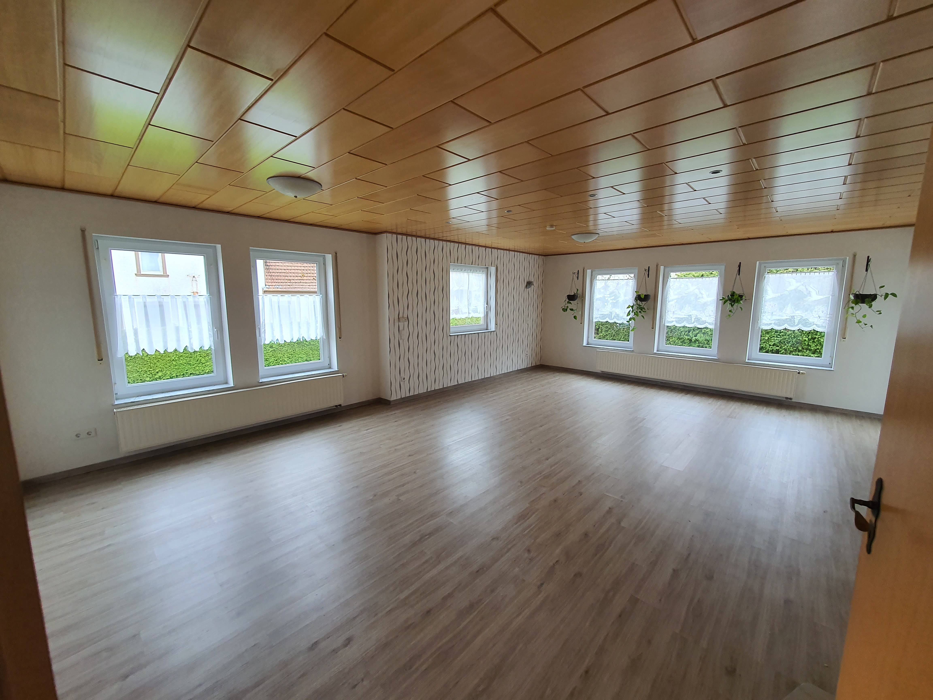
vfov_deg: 89.9
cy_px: 350
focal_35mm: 13
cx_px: 466
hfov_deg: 106.2
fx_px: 350
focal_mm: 1.8
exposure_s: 1/50
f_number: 2.2
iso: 100
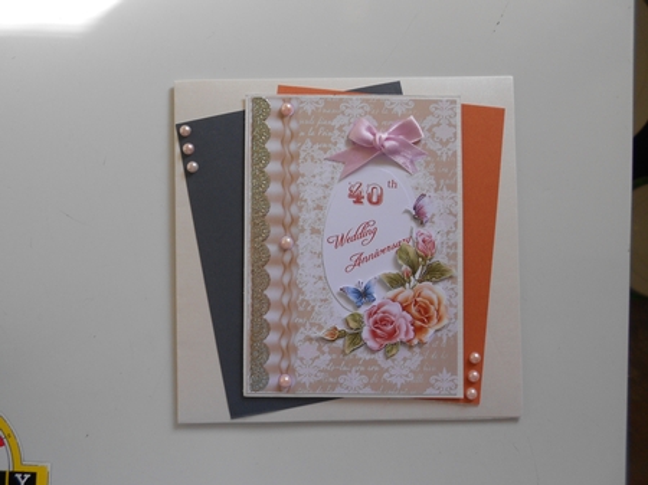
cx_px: 324
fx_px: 486
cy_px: 242
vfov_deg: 53.0
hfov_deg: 67.3
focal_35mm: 26
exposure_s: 1/50
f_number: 3.2
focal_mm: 4.6
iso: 80
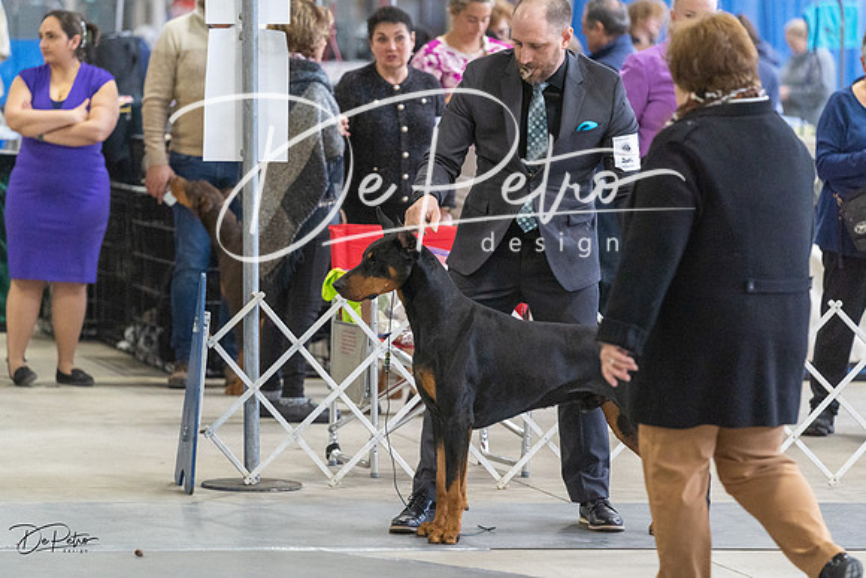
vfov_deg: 6.9
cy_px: 289
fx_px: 4764
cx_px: 433
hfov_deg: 10.4
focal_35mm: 198
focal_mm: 198
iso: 6400
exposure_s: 1/320
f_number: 4
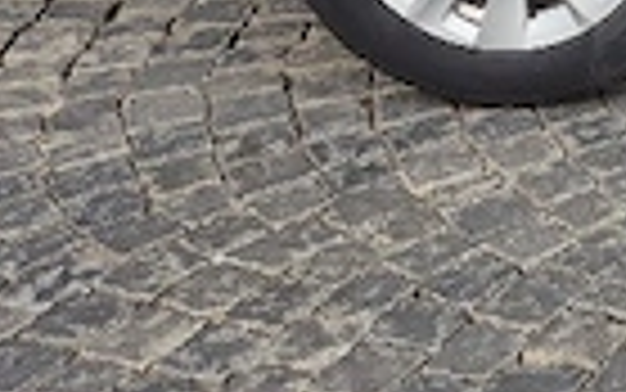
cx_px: 1329
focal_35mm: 105
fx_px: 1792
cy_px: -329
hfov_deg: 15.1
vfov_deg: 11.5
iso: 25
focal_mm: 5.4
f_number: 1.8
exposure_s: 1/238
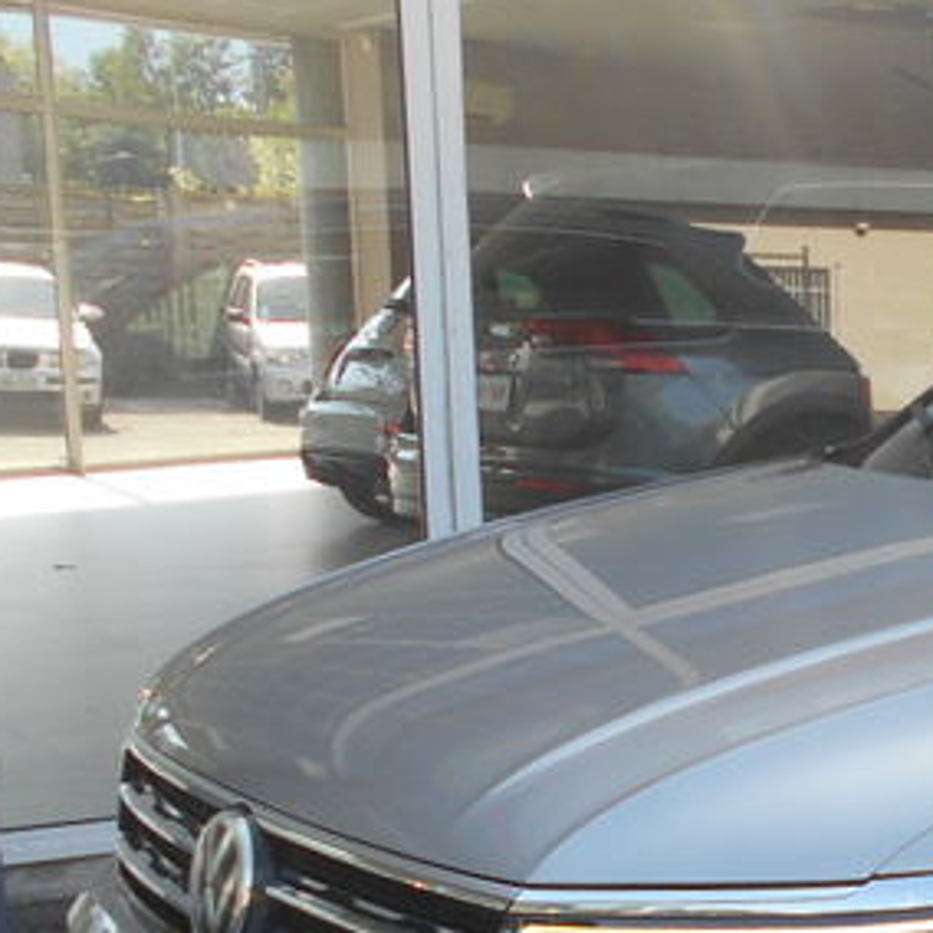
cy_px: 930
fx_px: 2470
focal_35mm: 81
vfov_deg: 20.7
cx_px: 1255
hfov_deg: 19.5
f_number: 3.2
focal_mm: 4.6
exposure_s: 1/250
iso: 80
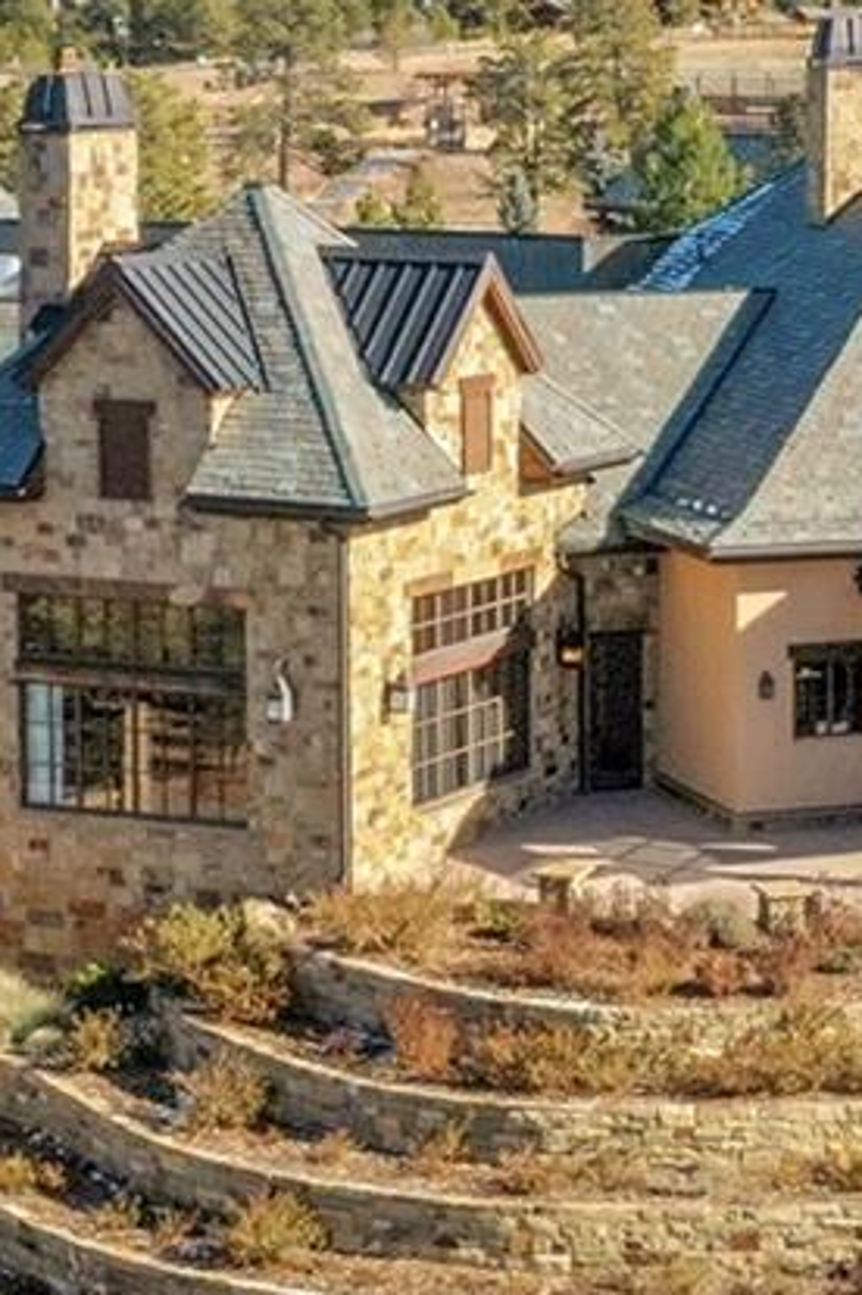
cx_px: 1046
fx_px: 3885
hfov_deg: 12.4
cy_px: 462
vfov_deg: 18.9
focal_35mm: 108
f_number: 8
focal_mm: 10.26
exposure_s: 1/1250
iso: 800
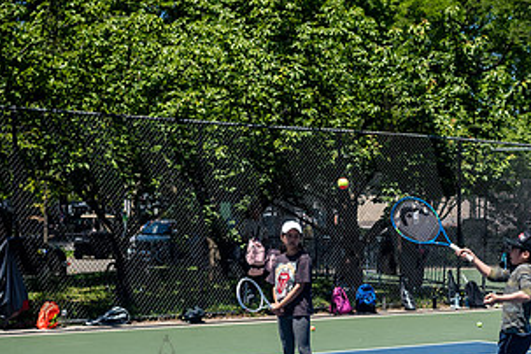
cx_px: 411
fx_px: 1268
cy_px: 335
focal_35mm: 86
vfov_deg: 15.7
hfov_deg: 23.4
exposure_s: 1/2500
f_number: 4
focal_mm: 35
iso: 200
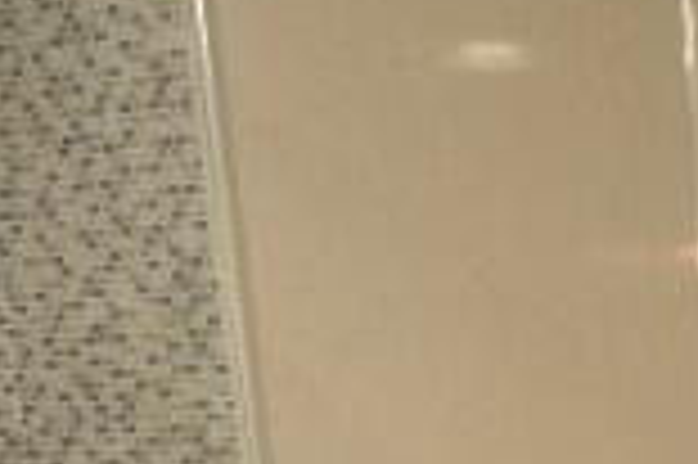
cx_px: 1288
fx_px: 1917
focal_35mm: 99
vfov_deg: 12.9
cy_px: 750
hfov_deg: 16.8
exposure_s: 1/60
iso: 720
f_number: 3.5
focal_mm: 10
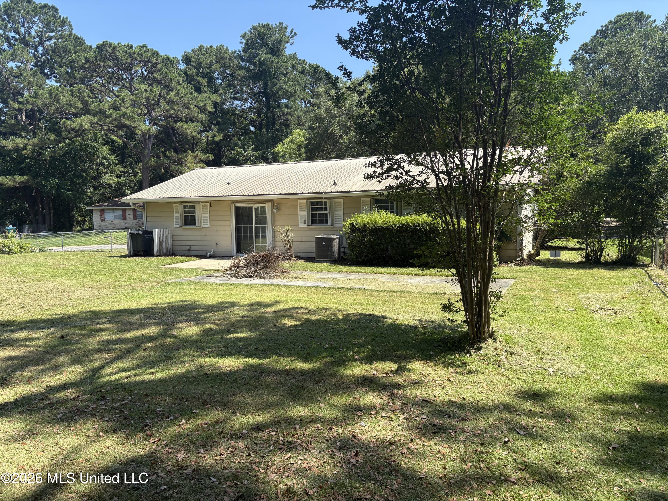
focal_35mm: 26
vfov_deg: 53.1
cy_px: 250
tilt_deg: -4.0
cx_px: 334
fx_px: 502
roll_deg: +1.1
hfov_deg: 67.3
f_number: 1.6
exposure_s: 1/1667
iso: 50
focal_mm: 5.96
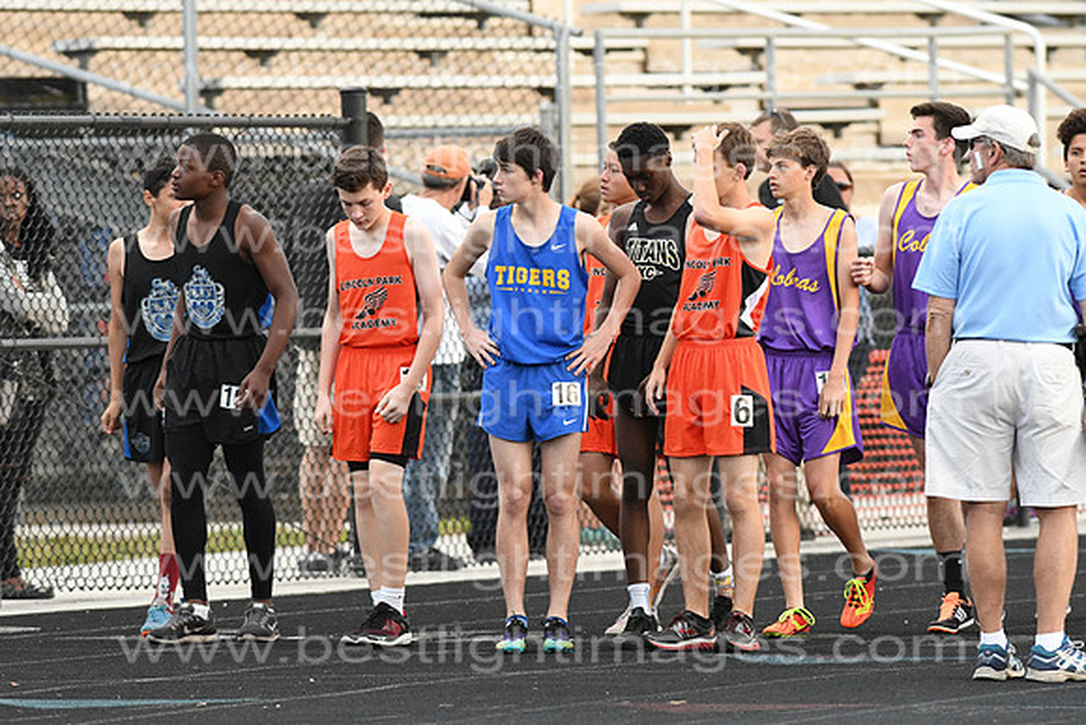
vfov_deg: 3.1
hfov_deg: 4.6
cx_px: 543
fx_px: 13578
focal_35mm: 450
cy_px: 362
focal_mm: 300
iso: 3200
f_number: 4
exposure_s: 1/1000
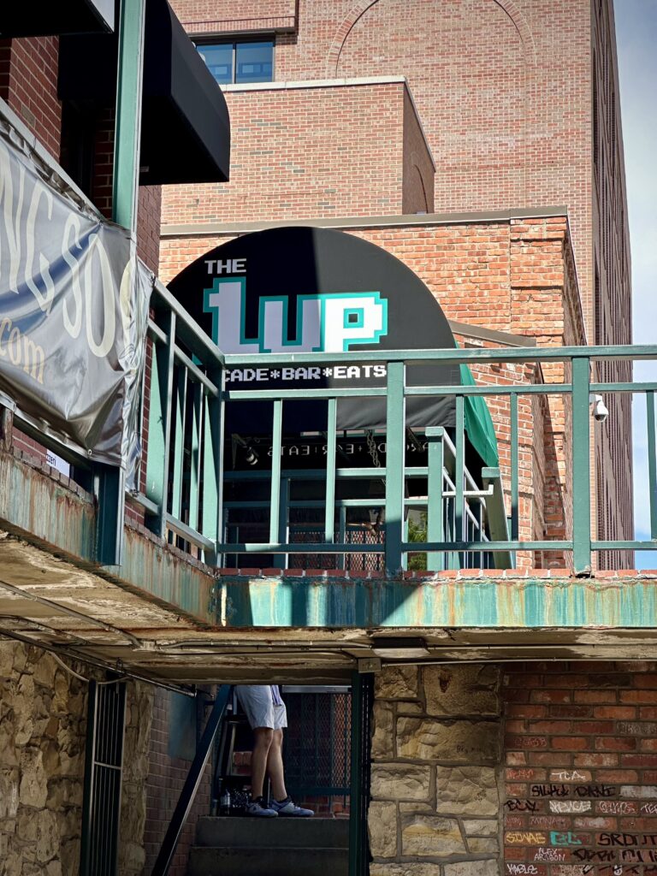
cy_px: 438
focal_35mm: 77
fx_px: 1949
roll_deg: -1.1
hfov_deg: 19.1
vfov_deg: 25.3
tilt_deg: +13.8
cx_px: 328
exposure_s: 1/380
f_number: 2.8
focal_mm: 9
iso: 32
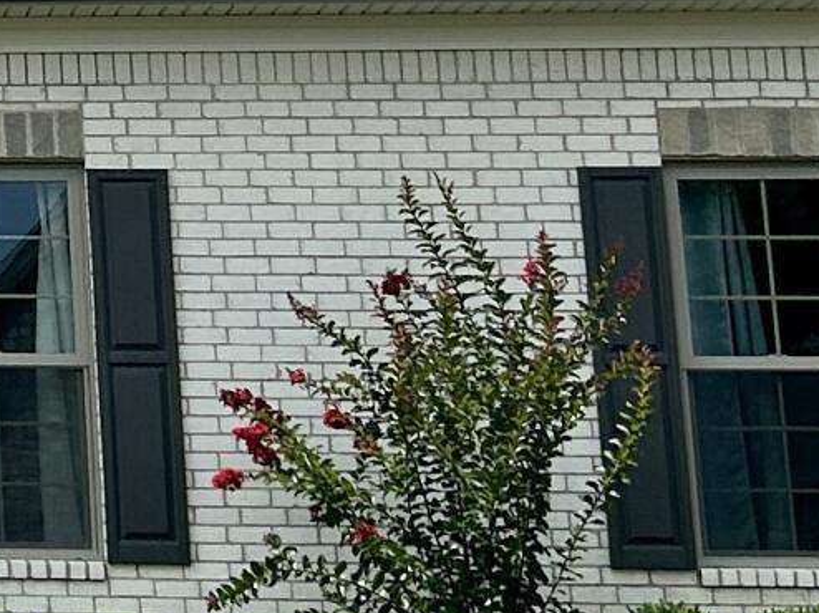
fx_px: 3736
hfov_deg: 11.3
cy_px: -341
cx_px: -841
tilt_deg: +14.6
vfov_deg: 9.1
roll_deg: -0.6
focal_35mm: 158
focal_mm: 5.7
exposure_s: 1/8696
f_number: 1.5
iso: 50
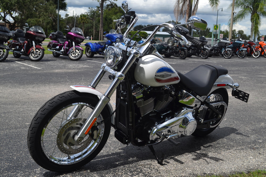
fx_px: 288
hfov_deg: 49.6
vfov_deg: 34.2
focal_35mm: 39
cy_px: 88
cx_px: 133
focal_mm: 26
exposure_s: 1/320
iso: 100
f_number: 9
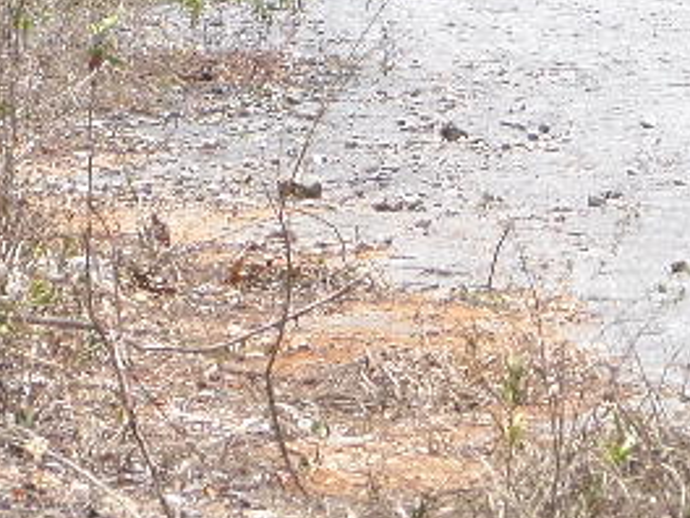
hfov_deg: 4.9
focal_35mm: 404
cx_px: 494
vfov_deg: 3.7
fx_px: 8053
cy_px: -411
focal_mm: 17
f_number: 4.4
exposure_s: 1/500
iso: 100
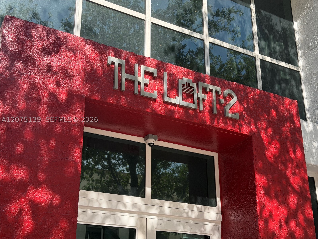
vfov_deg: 30.3
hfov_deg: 39.7
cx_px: 159
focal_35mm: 48
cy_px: 120
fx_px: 441
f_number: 1.78
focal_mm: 6.76
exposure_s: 1/1377
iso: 100
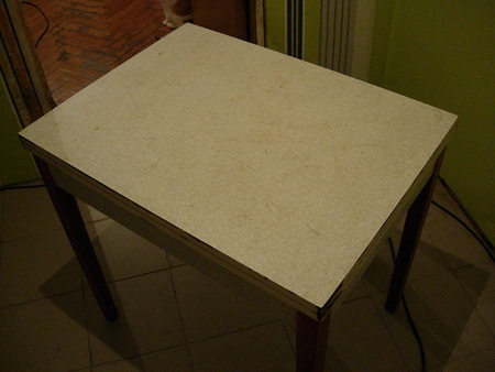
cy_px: 186
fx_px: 544
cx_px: 248
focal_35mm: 38
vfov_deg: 37.8
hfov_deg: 49.0
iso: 400
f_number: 2.8
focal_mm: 7.8
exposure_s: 1/31
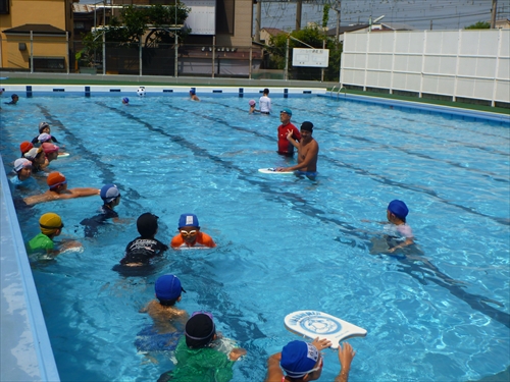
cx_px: 255
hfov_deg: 45.8
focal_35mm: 41
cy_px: 191
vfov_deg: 35.1
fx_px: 604
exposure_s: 1/125
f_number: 13
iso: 100
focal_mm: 7.4
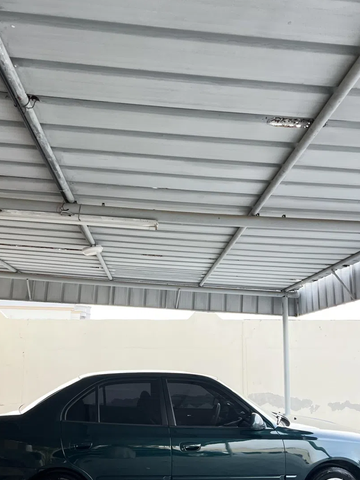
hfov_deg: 43.0
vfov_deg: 55.0
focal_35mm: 33
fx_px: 457
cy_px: 286
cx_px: 186
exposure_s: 1/60
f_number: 1.5
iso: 400
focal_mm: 5.7
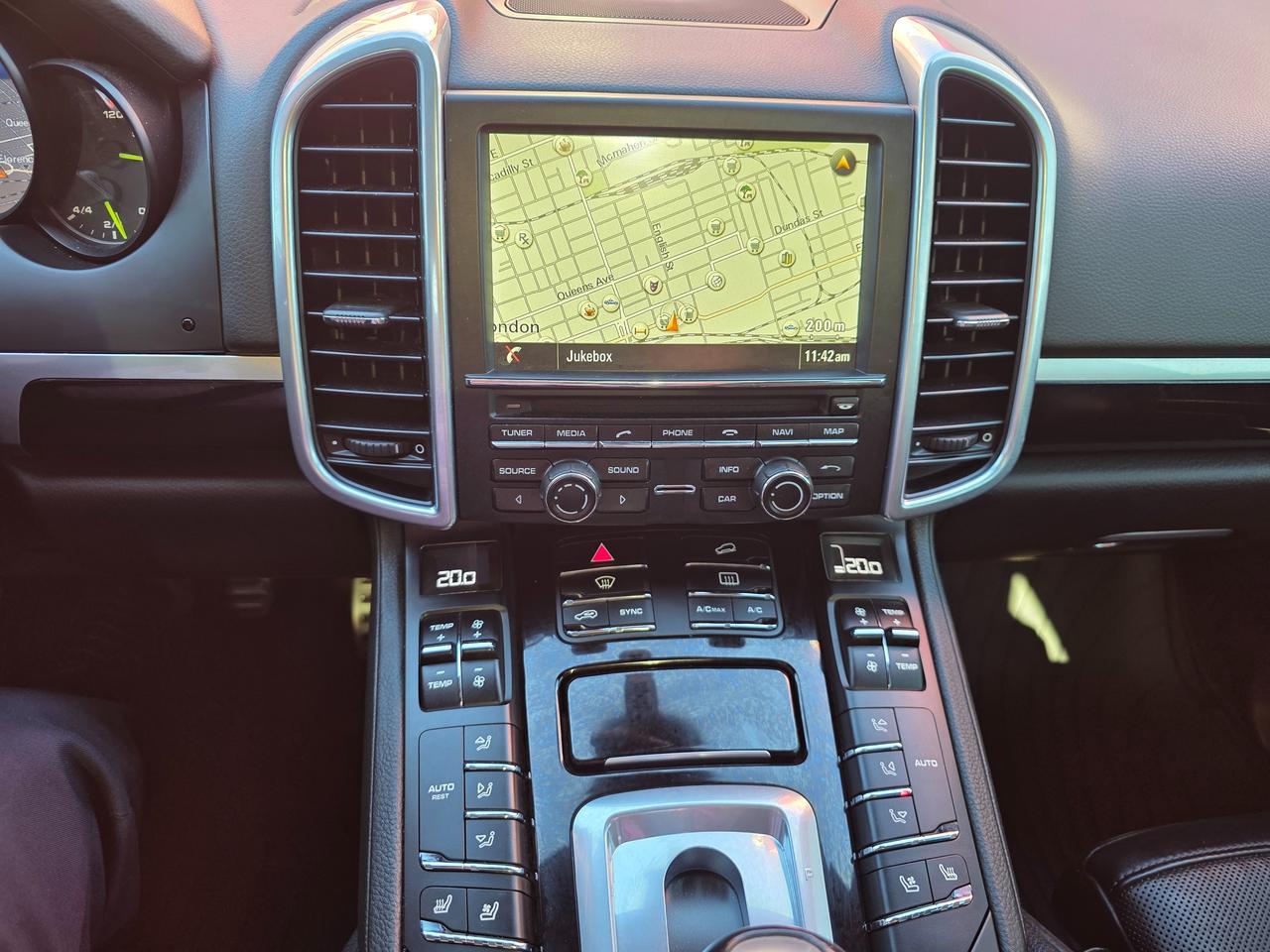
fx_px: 844
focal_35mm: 23
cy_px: 476
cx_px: 635
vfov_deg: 58.9
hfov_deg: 73.9
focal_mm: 6.3
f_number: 1.7
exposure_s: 1/60
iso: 64
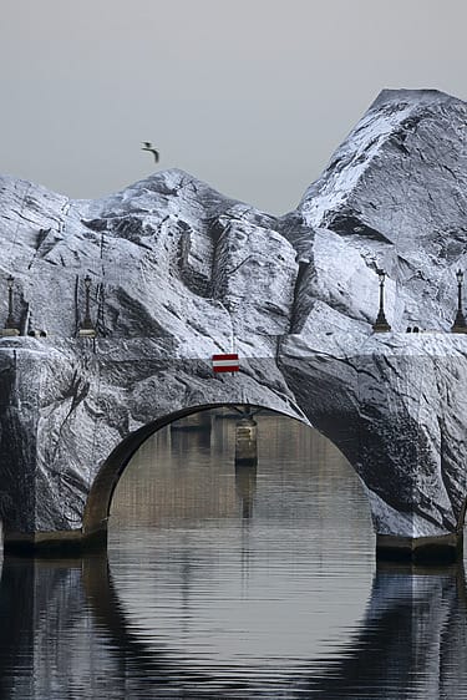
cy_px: 350
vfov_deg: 6.9
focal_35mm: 300
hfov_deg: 4.6
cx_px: 234
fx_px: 5833
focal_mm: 200
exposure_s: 1/100
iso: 1000
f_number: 6.3
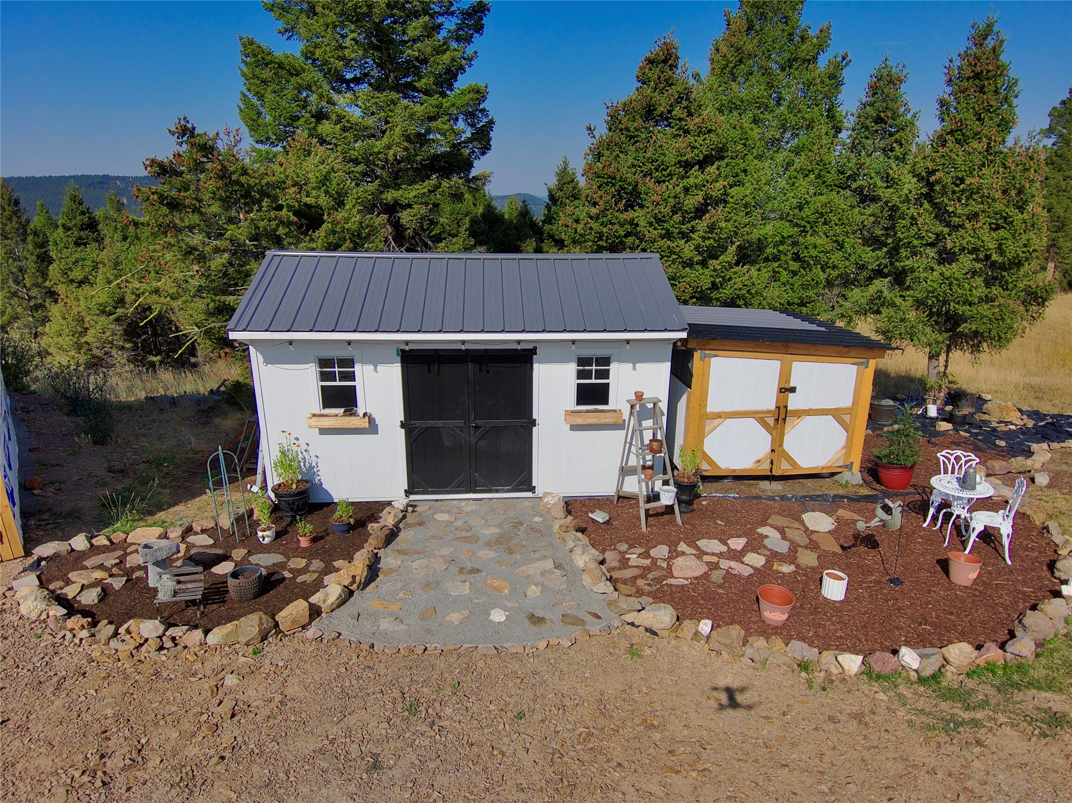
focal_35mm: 21
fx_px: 650
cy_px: 402
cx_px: 536
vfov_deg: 63.4
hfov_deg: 79.0
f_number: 2.8
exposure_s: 1/1762
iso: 101
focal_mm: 3.7
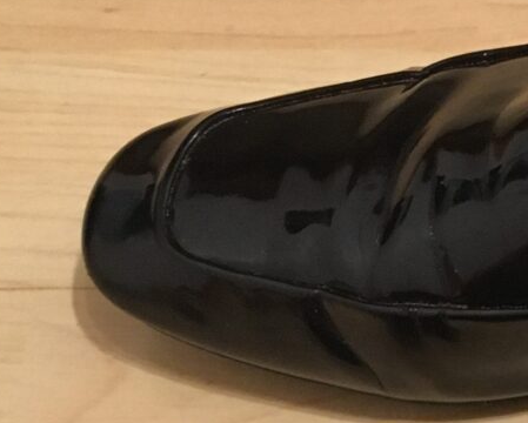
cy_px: 510
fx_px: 2018
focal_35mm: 129
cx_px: 716
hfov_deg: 14.2
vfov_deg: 11.7
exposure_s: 1/17
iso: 200
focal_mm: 4.15
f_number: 2.2
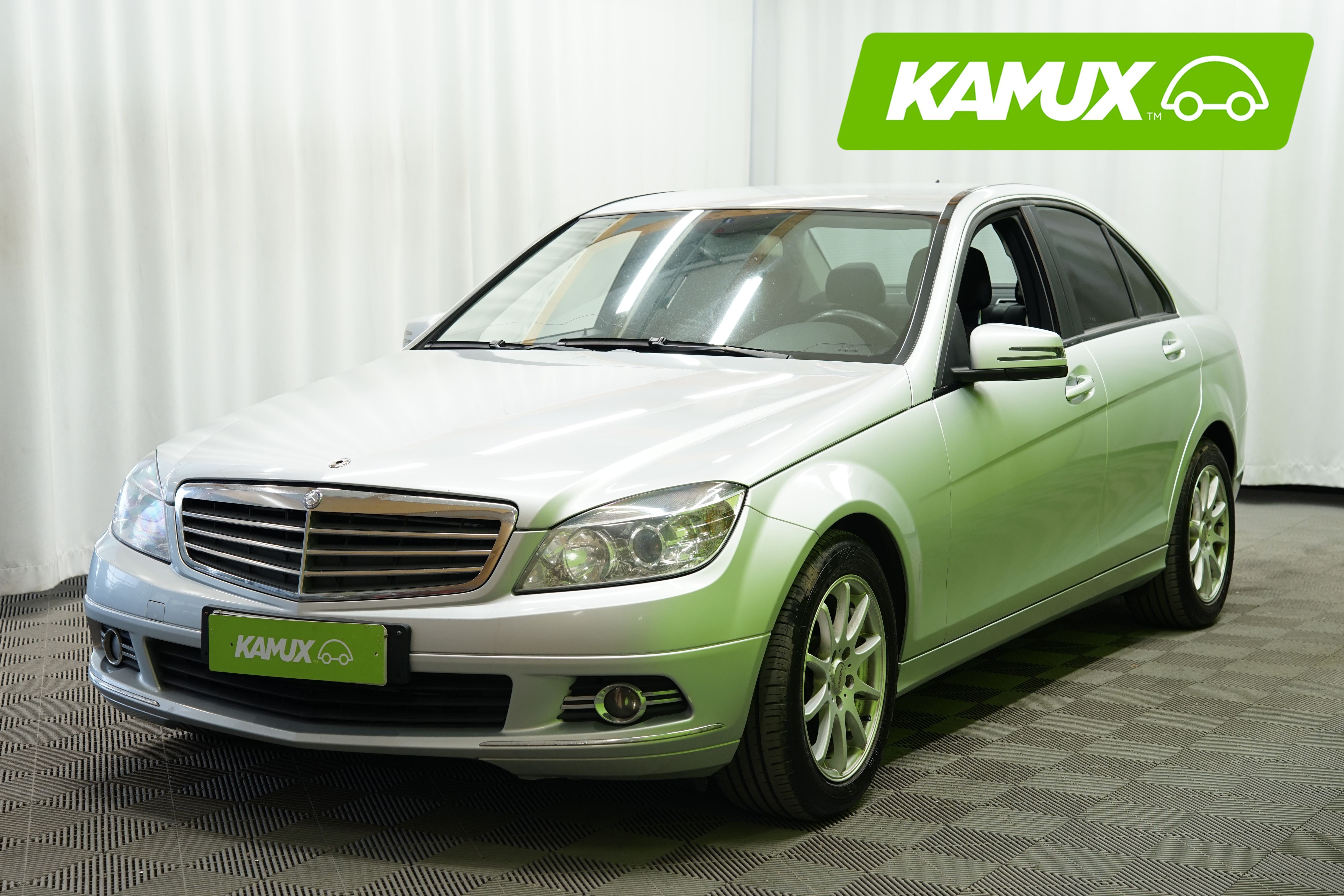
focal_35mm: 59
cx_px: 665
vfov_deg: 23.0
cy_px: 445
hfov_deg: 33.9
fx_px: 2202
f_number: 5.6
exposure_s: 1/15
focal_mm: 58
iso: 500
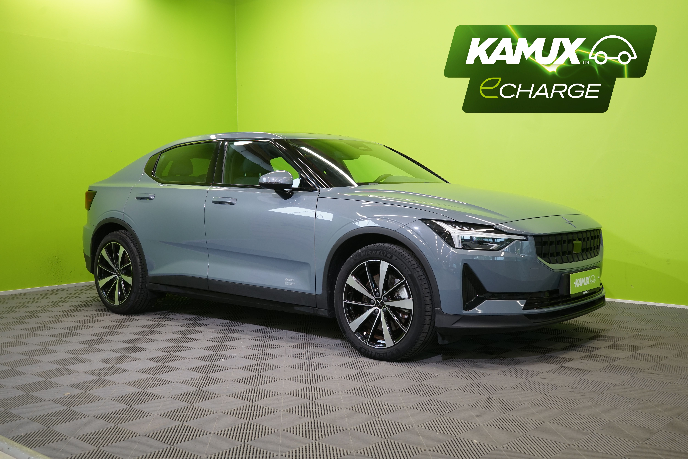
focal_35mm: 37
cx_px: 344
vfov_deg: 35.9
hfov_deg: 51.9
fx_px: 707
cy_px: 230
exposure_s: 1/30
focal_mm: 37
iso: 640
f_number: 6.3
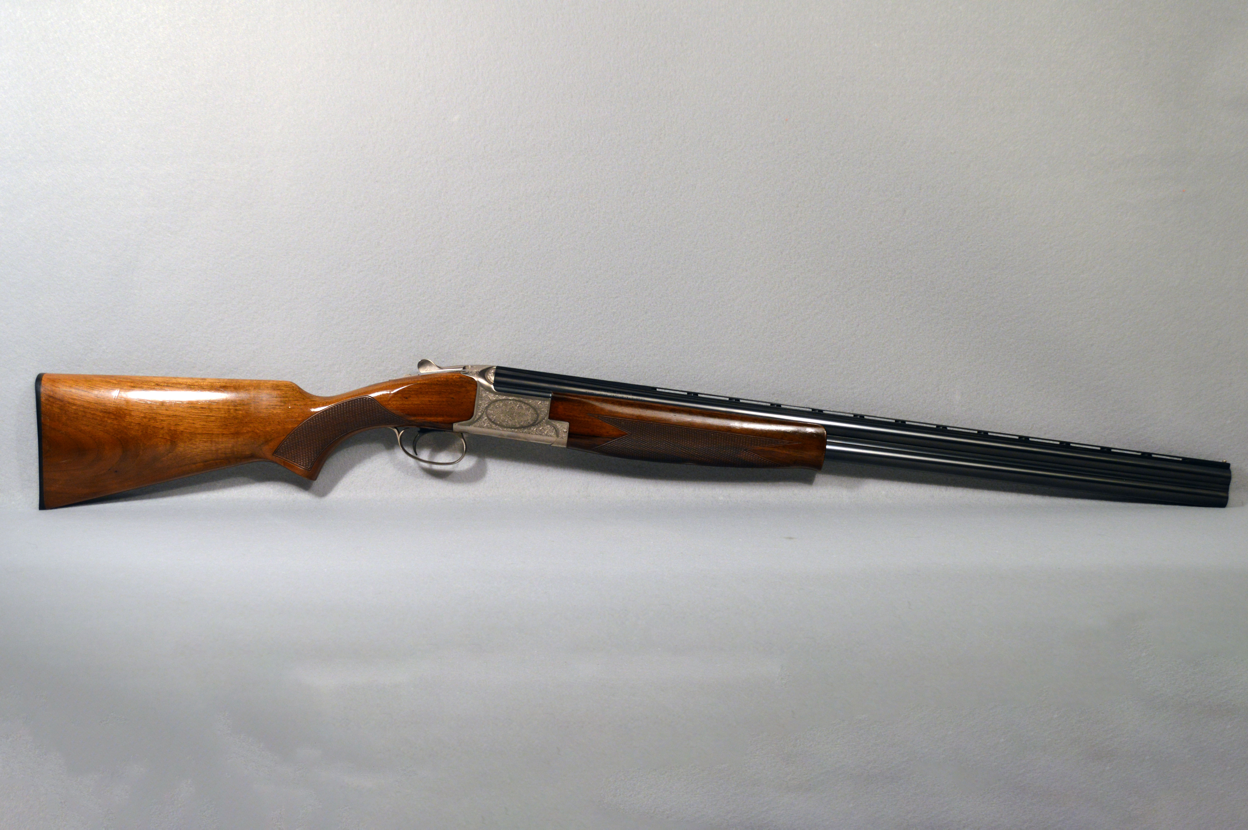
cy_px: 415
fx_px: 1455
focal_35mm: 42
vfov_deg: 31.8
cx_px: 624
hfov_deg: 46.4
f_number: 5
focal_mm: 28
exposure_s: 1/100
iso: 400
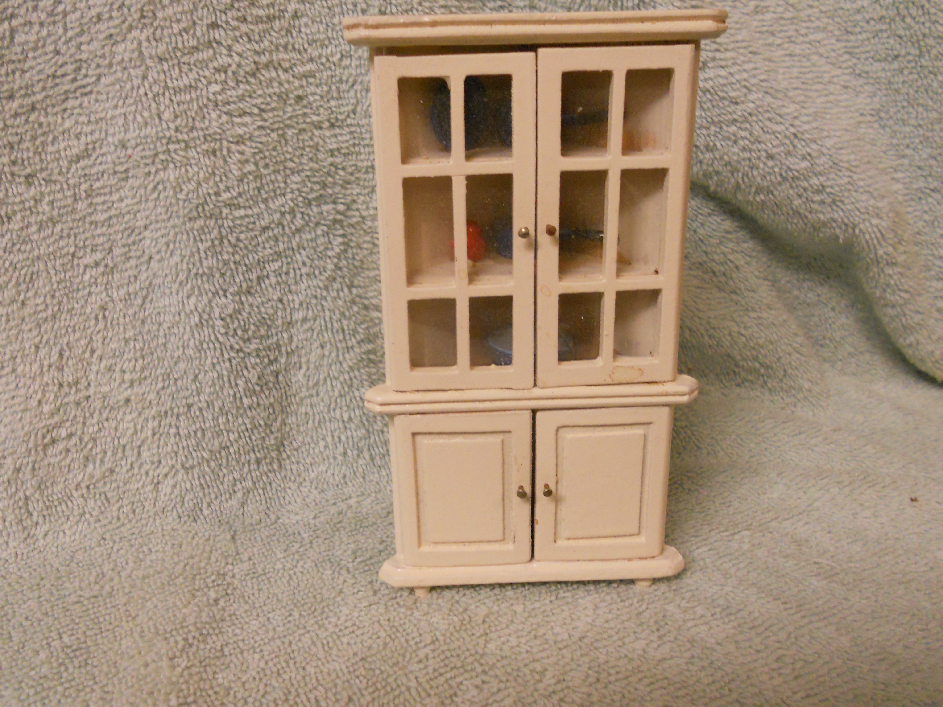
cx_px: 472
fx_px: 872
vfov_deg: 44.2
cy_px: 354
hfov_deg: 56.8
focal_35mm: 32
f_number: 3.5
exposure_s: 1/25
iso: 400
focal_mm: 5.8
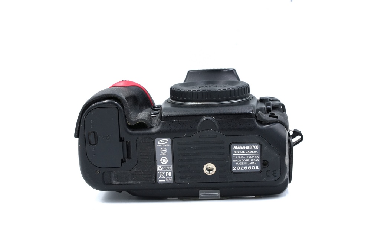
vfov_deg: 24.6
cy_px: 124
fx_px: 567
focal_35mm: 55
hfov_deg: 36.2
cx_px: 186
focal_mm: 55
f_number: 14
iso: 800
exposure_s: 1/125
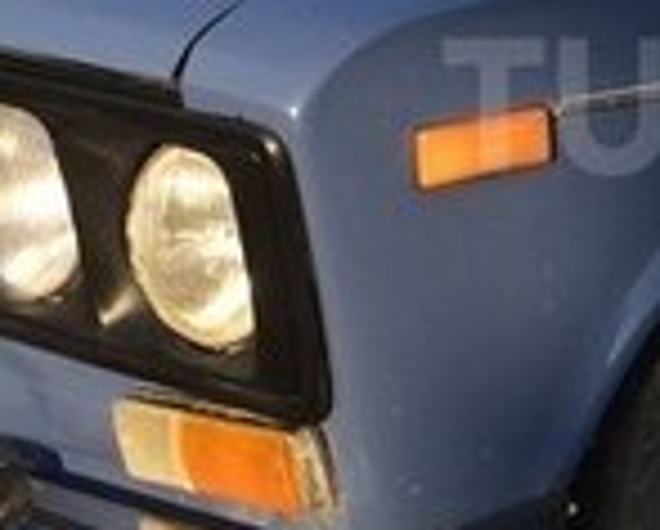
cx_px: 902
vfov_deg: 12.1
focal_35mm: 127
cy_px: 106
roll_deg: -1.7
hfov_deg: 14.4
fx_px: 2484
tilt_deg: -11.6
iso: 32
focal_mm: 4.15
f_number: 2.2
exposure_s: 1/789
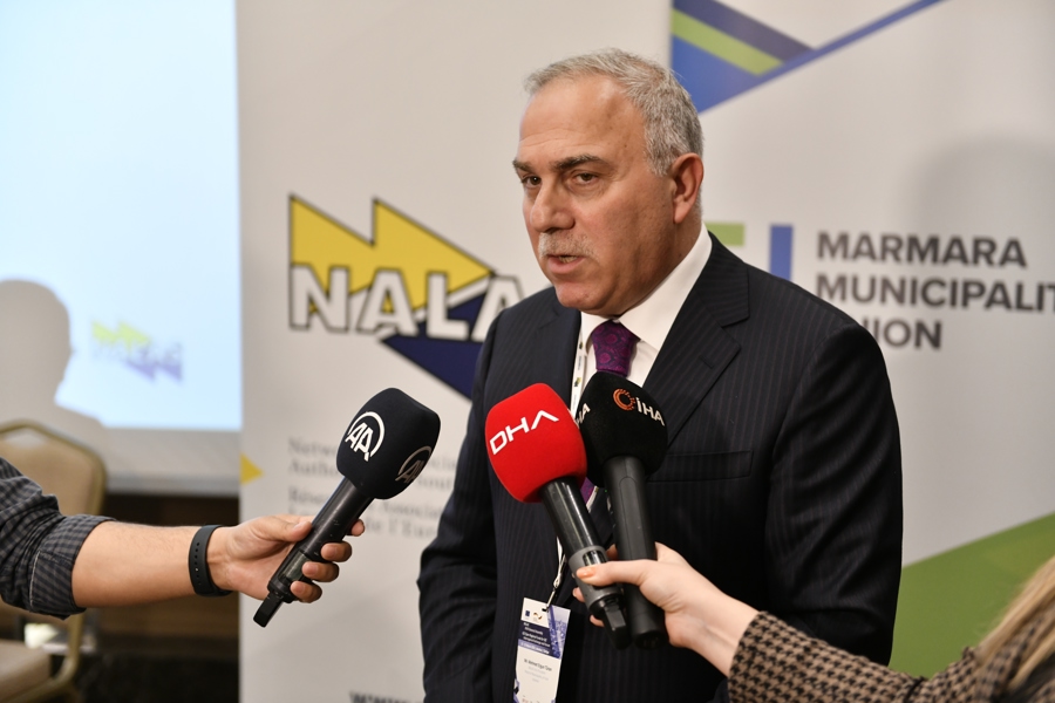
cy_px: 352
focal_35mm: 62
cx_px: 528
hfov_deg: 32.4
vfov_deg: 21.9
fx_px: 1817
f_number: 2.8
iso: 1600
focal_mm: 62
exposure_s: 1/100
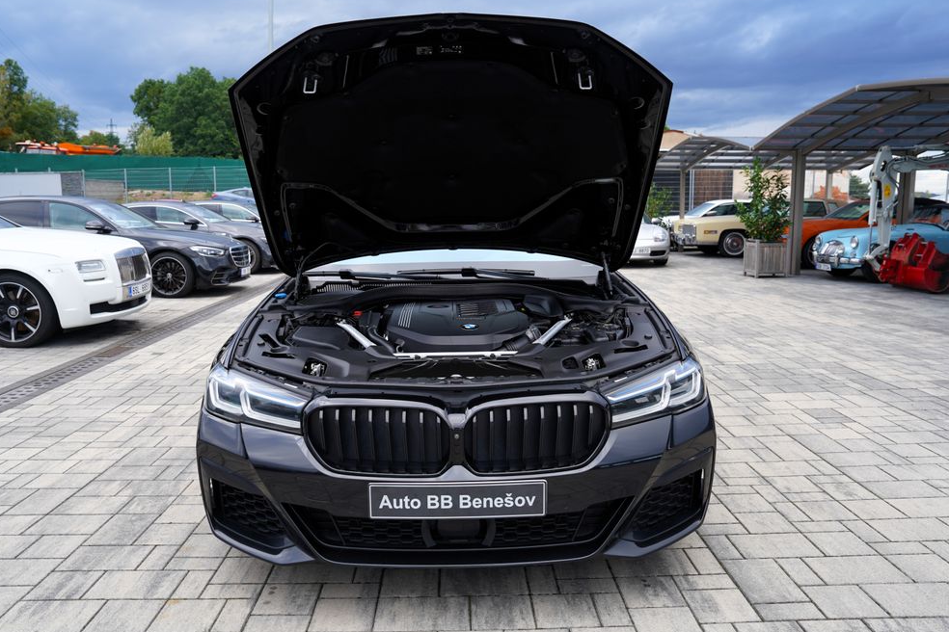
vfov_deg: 49.6
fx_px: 685
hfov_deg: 69.4
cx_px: 456
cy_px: 320
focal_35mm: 26
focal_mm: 25
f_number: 4.5
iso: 100
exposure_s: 1/80
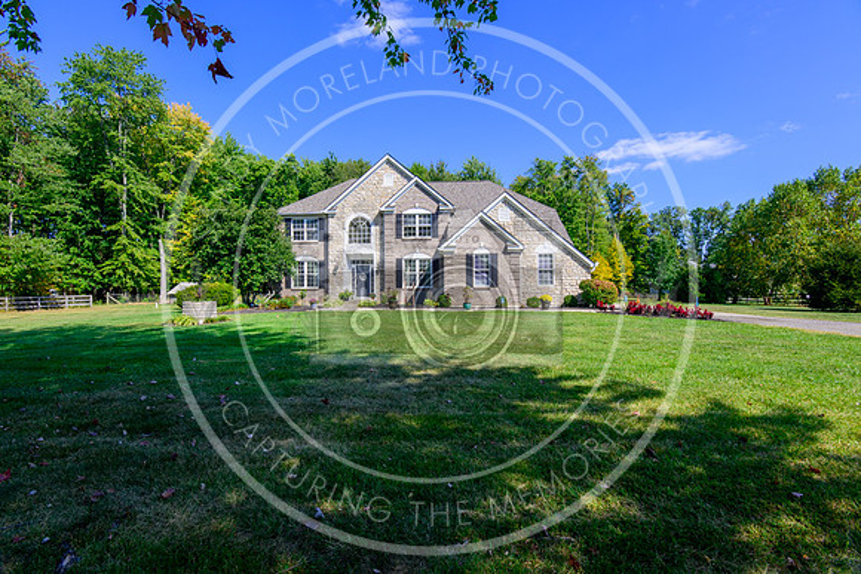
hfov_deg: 93.3
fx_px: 407
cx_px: 430
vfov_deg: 70.5
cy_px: 287
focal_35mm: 17
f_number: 9
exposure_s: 1/125
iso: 100
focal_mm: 17
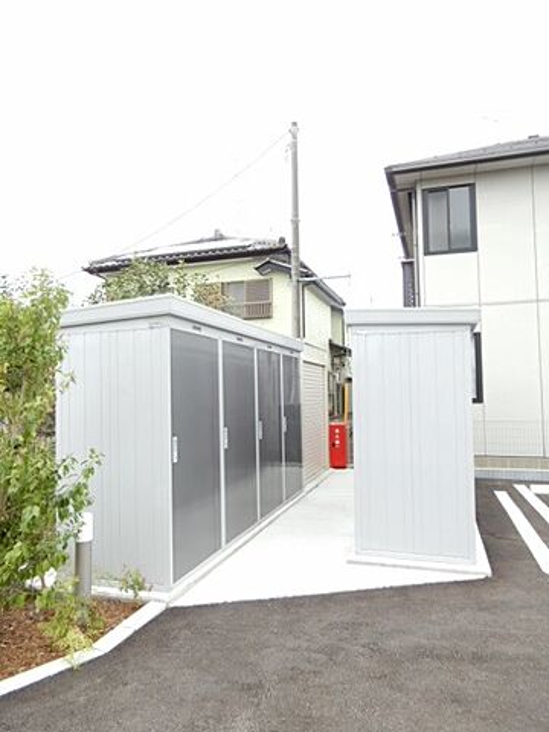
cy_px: 366
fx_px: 508
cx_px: 274
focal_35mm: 24
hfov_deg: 56.8
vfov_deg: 71.6
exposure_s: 1/30
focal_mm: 4.3
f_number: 3.4
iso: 160
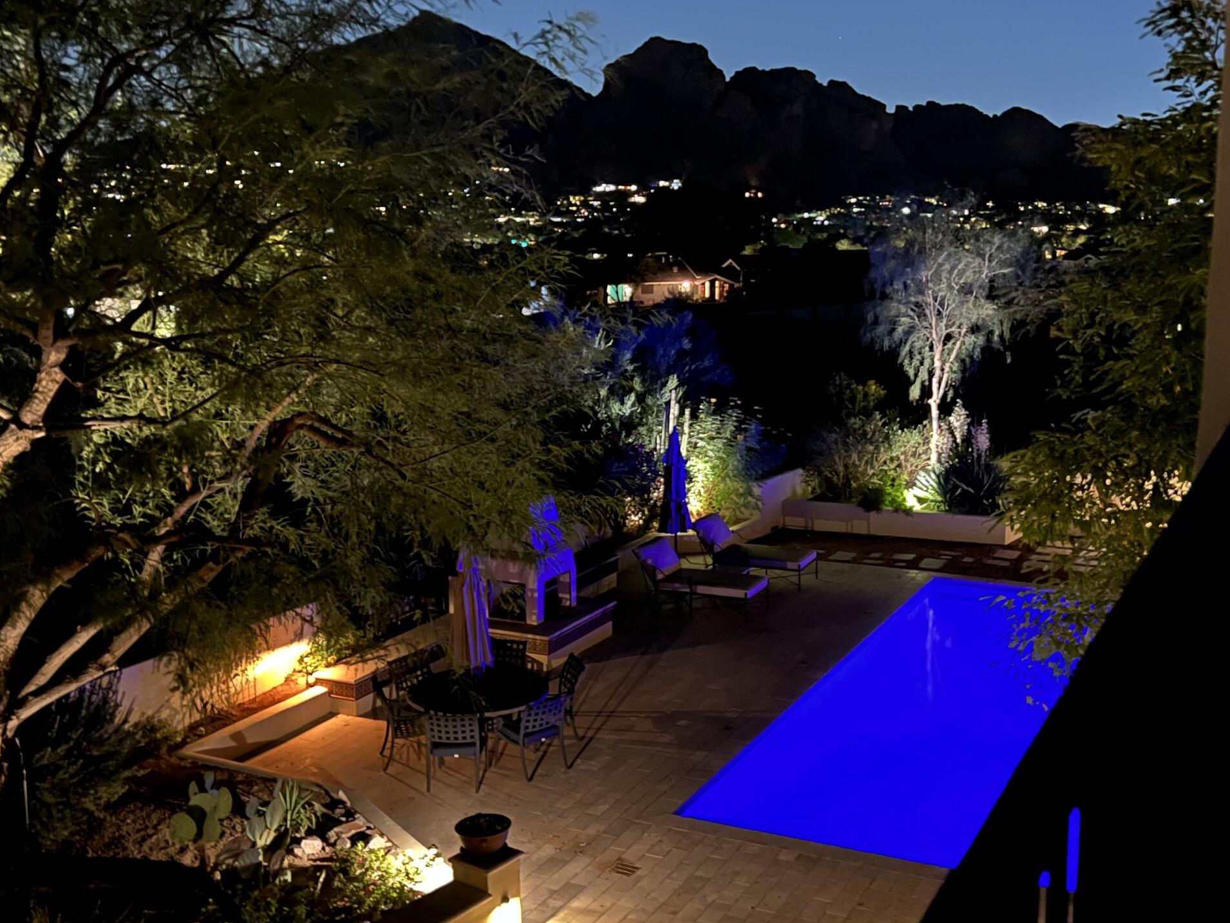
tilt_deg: -10.1
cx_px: 690
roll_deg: +0.5
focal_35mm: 41
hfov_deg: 45.7
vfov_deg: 35.1
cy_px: 432
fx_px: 1457
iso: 1250
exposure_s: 1/2
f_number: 1.5
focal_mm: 5.7
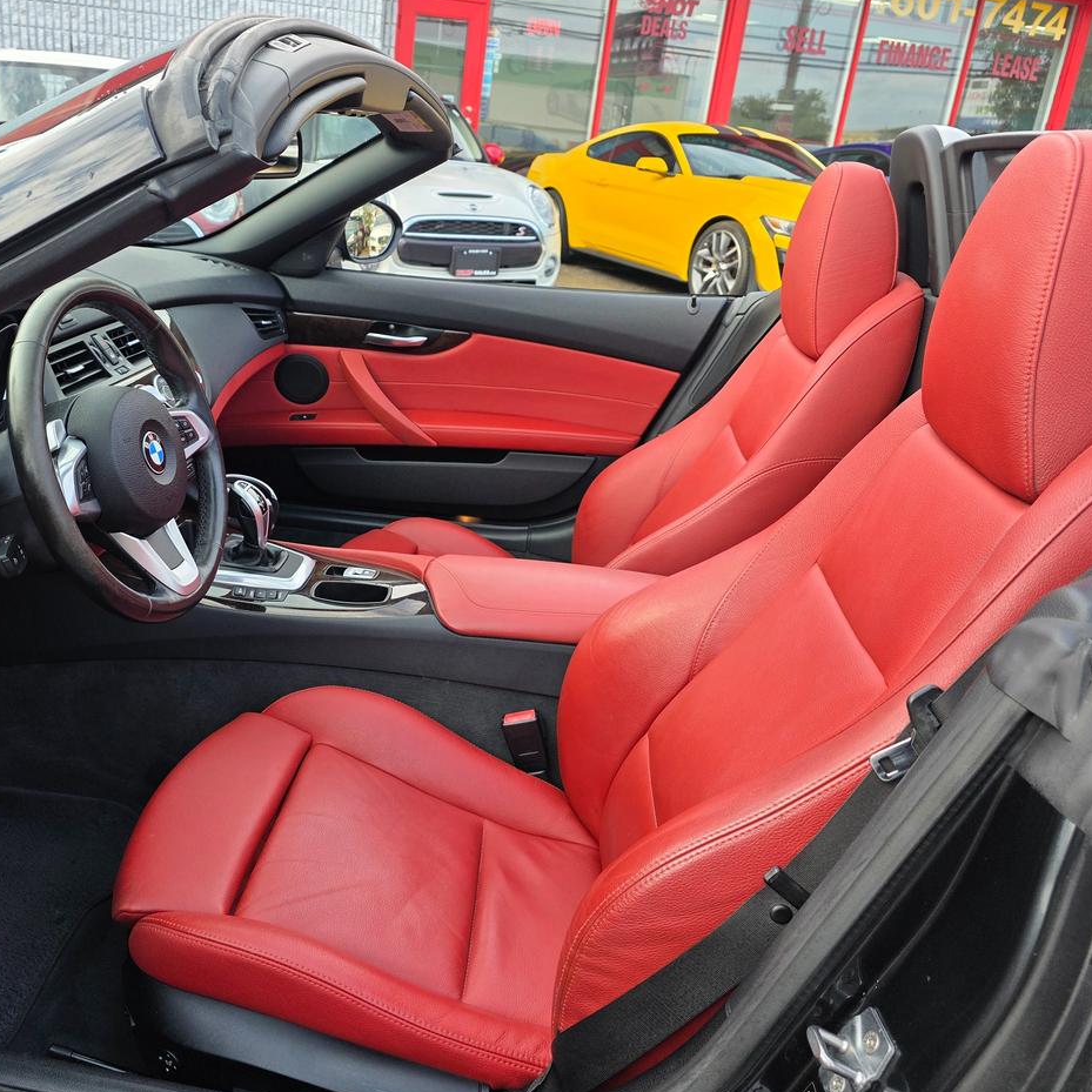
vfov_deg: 57.3
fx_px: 999
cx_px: 364
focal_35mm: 28
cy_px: 552
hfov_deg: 56.1
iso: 40
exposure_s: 1/359
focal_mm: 6.3
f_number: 1.7
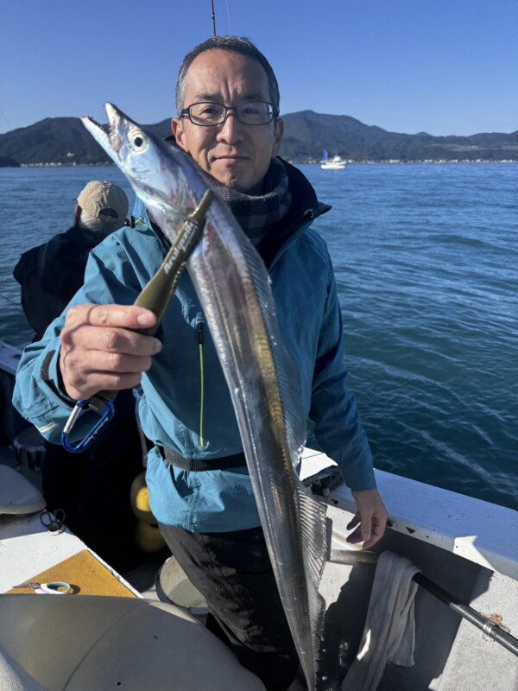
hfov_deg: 56.8
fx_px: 479
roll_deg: -0.6
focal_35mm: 24
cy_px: 346
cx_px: 259
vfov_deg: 71.6
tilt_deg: -20.3
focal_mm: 6.76
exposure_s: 1/2710
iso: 80
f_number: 1.78
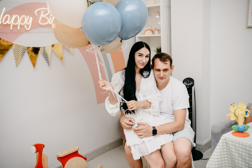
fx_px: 294
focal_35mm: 42
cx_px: 126
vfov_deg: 31.9
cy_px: 84
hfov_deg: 46.4
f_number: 3.5
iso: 160
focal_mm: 42
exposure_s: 1/160
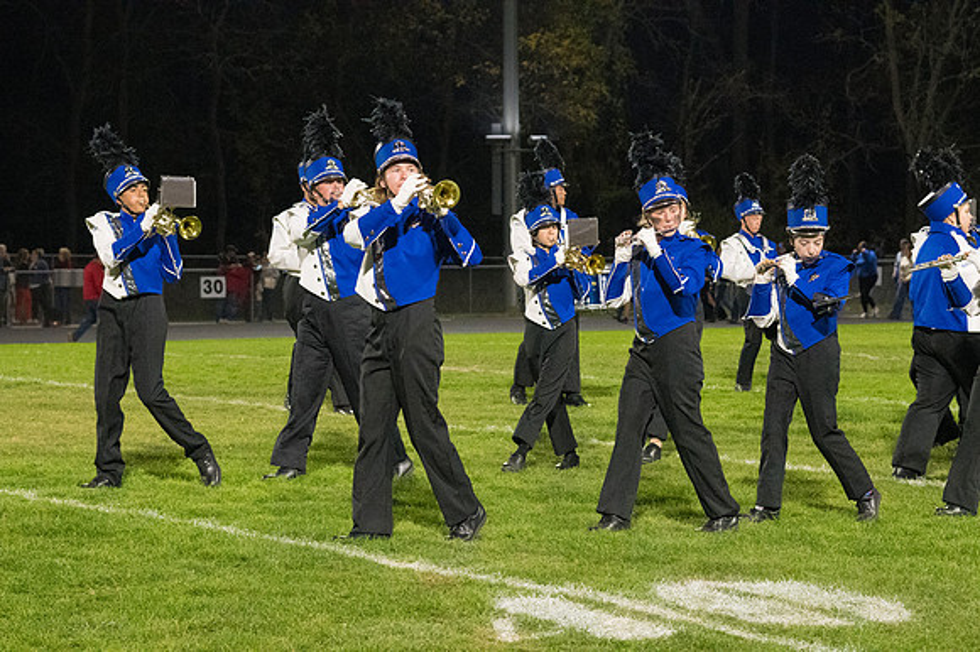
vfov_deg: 11.1
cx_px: 490
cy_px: 326
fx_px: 3346
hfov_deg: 16.7
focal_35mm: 123
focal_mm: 82
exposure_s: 1/400
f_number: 5
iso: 5000
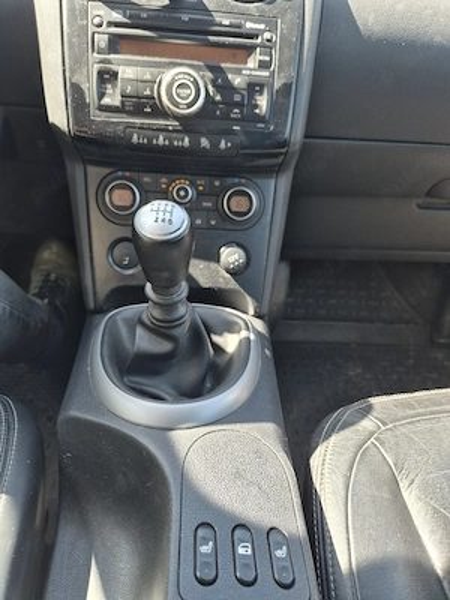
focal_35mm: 23
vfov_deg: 73.9
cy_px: 300
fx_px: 399
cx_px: 225
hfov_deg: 58.9
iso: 80
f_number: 1.8
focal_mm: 5.4
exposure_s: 1/182
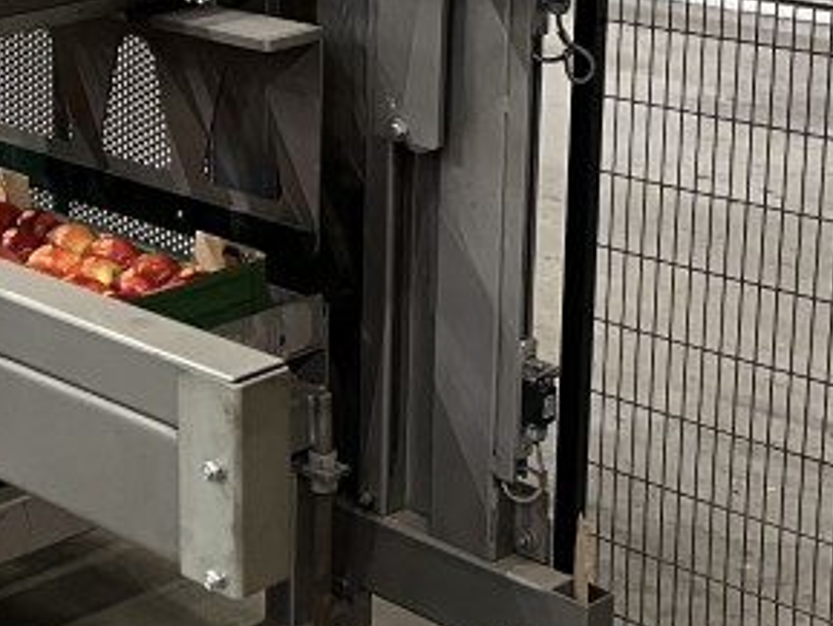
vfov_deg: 15.7
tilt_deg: -11.1
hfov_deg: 19.5
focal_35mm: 92
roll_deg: +1.9
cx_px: -268
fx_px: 2215
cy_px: -26
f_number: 1.6
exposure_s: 1/50
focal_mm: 5.1
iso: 200
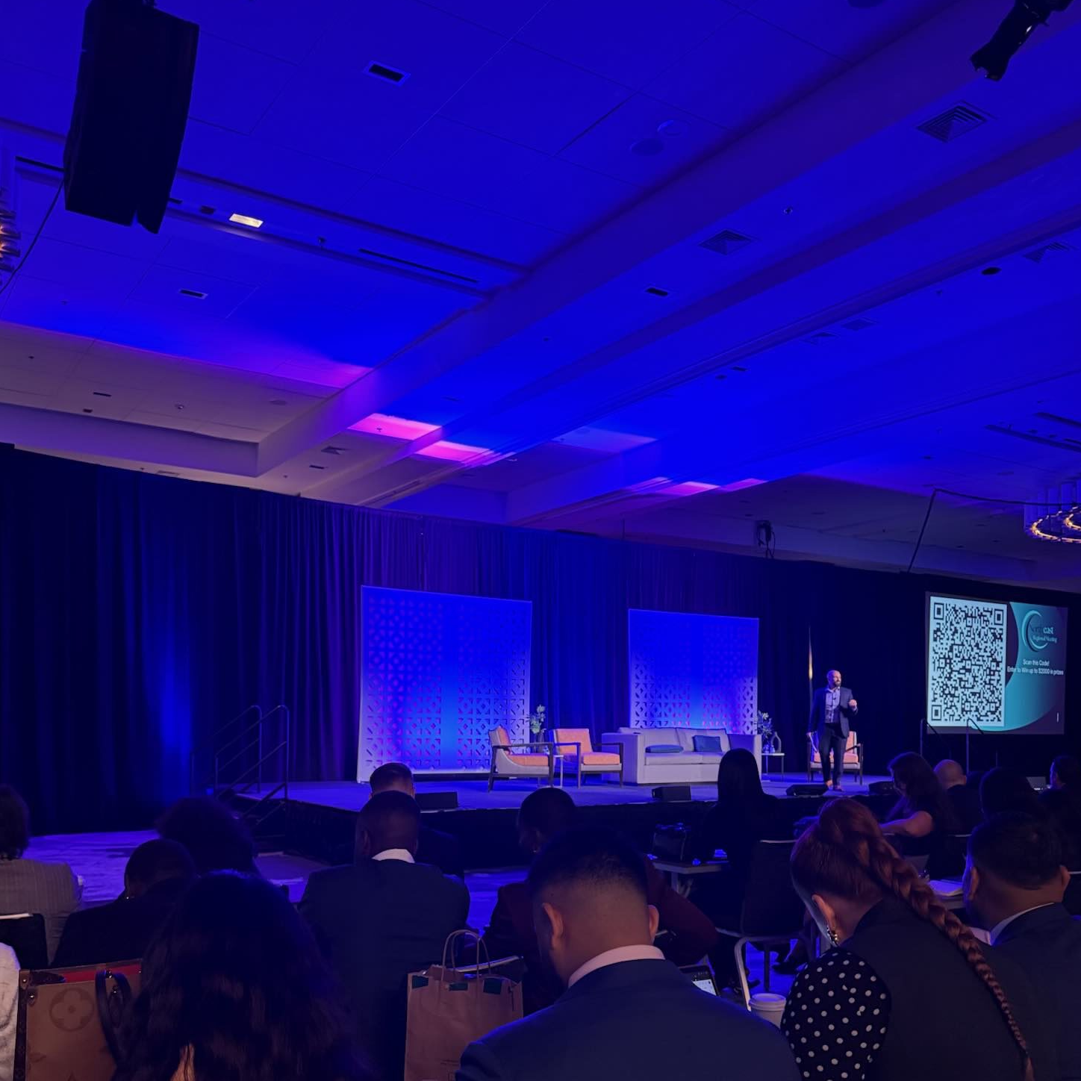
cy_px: 711
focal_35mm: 30
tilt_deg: +0.7
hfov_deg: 54.0
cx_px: 524
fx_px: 1060
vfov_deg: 53.1
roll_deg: -0.6
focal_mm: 6.76
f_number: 1.78
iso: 800
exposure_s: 1/40
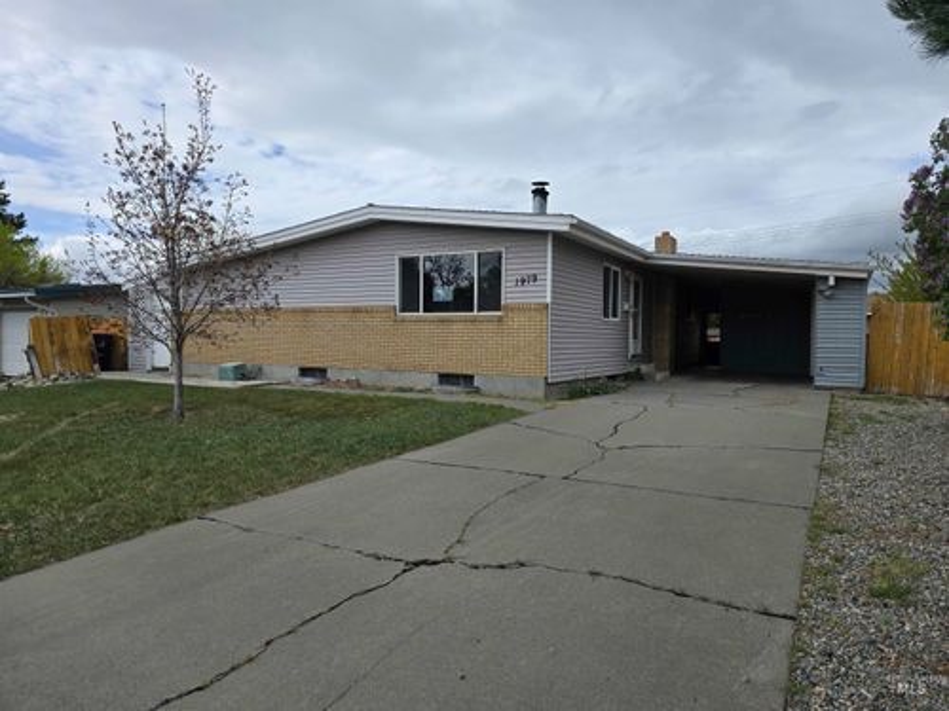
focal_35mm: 23
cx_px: 474
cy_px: 356
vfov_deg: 58.9
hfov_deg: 73.9
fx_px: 631
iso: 12
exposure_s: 1/934
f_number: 1.7
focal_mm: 6.3
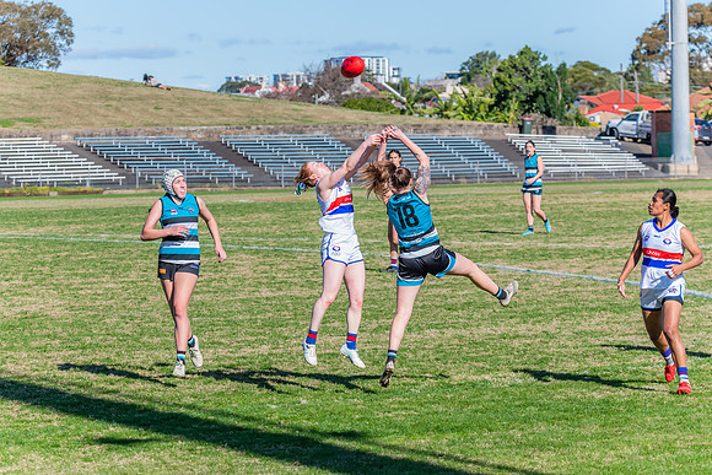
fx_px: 3150
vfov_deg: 8.6
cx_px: 342
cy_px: 223
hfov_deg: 12.9
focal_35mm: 159
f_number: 10
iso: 800
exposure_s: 1/1600
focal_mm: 150
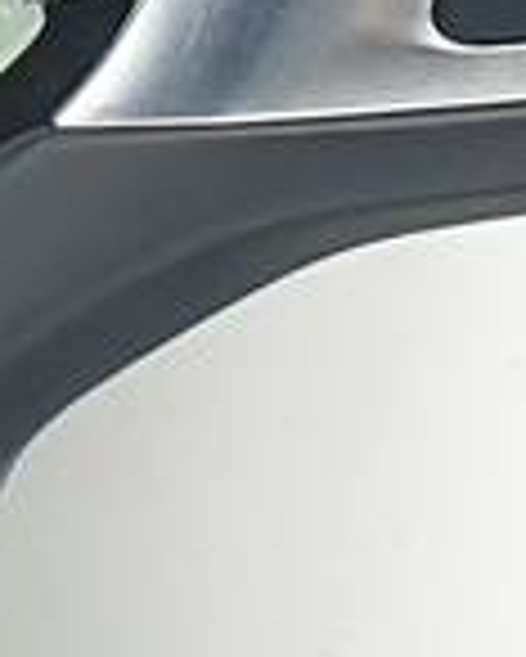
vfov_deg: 7.5
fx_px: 4860
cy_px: -549
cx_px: -472
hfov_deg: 6.1
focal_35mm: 250
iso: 50
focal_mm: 4.3
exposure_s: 1/100
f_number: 2.4
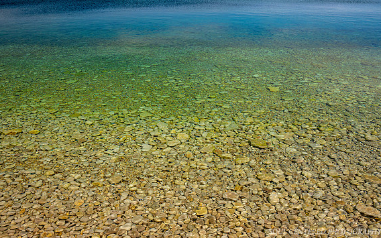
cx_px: 194
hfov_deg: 61.2
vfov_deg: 40.6
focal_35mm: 31
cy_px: 125
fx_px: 322
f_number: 9
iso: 250
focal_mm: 28.5
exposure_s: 1/320
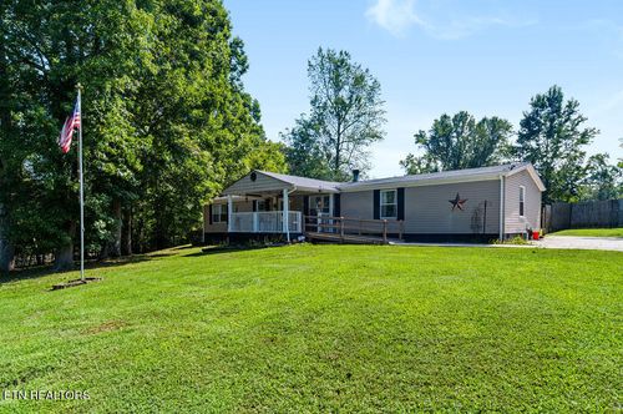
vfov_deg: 61.8
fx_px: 346
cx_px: 312
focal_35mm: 20
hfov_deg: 84.0
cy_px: 207
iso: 100
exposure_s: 1/1250
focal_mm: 20
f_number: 8
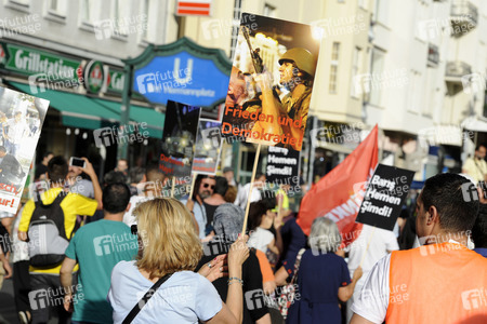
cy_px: 162
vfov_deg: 13.7
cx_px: 244
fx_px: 1353
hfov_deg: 20.4
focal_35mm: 100
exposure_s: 1/640
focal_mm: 100
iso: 200
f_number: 6.3
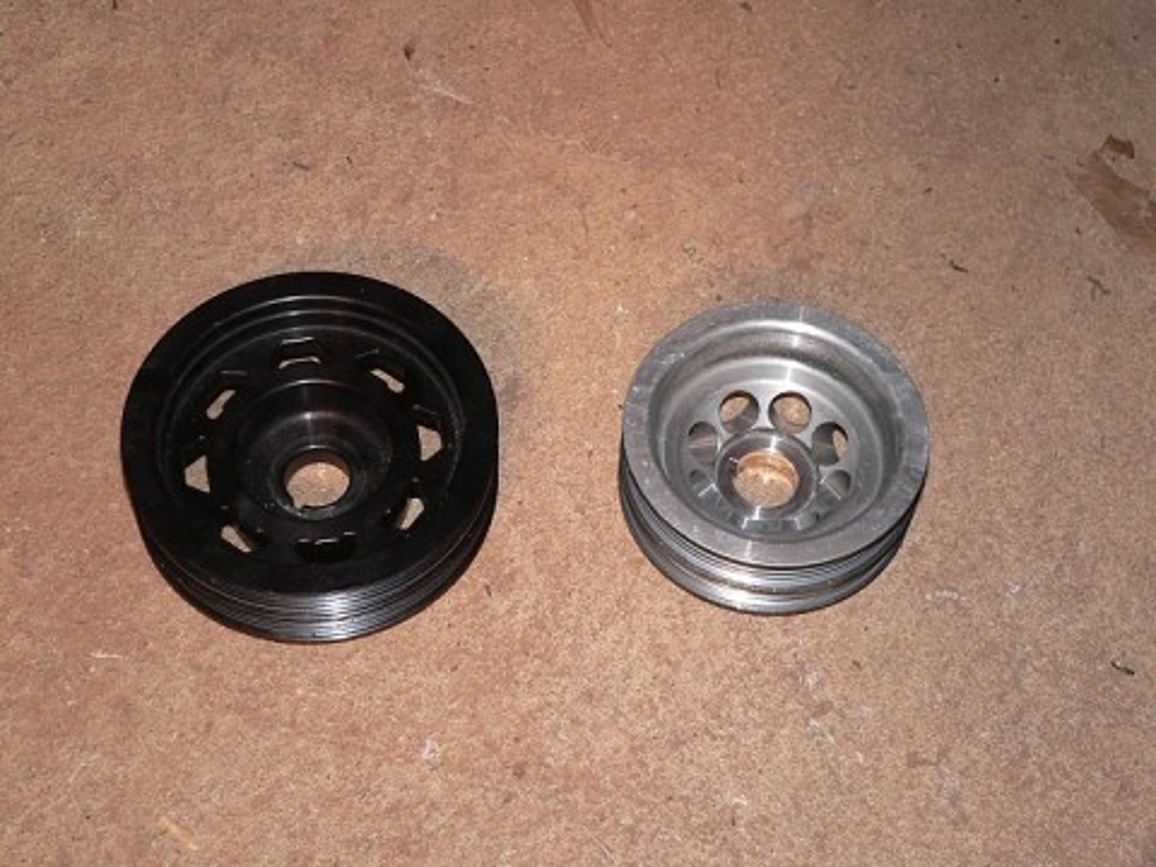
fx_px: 2204
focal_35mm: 66
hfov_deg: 29.4
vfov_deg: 22.3
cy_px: 434
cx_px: 578
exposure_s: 1/60
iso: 100
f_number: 2.8
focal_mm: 10.9
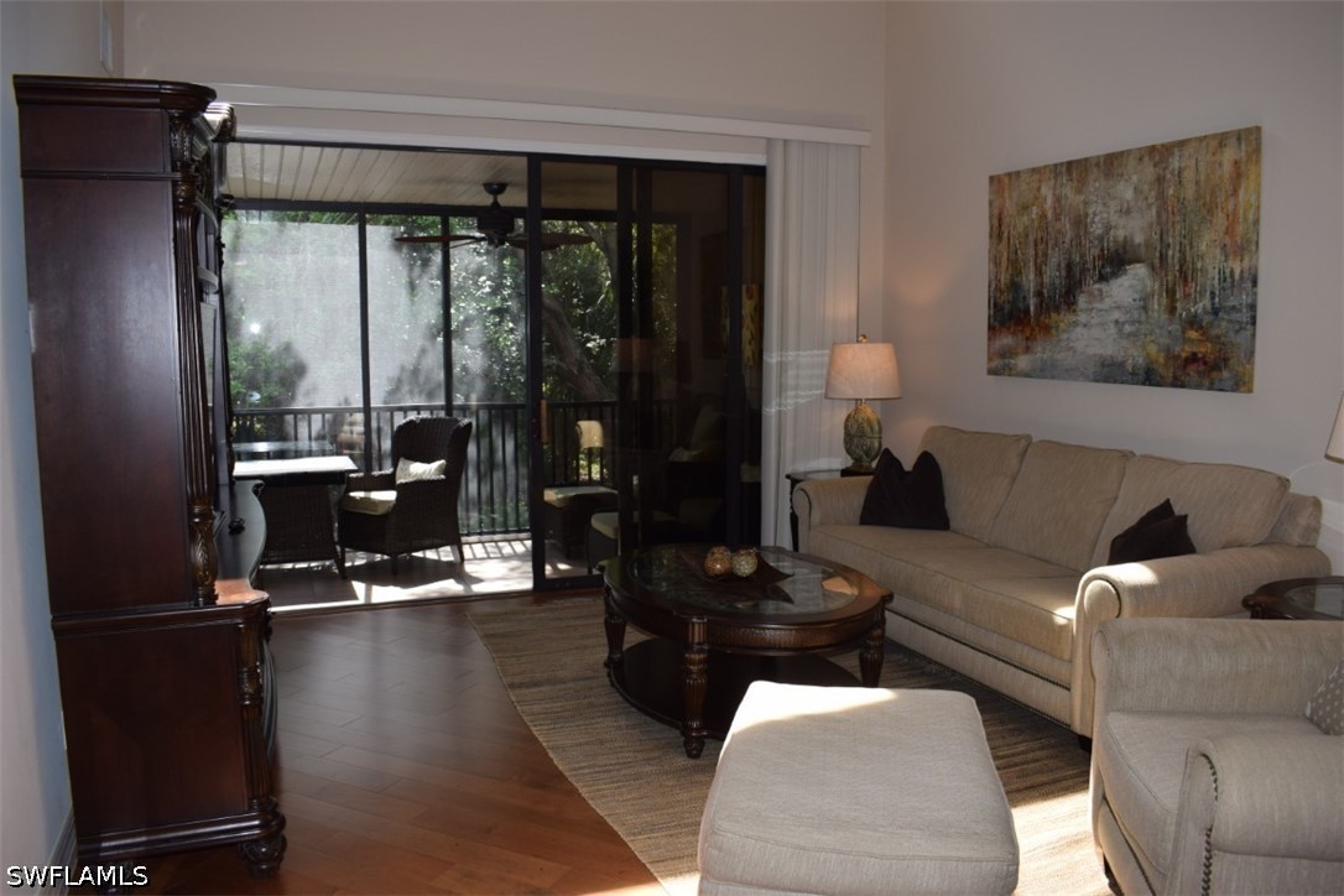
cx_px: 672
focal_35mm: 27
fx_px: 1008
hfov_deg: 67.4
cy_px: 448
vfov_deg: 47.9
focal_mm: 18
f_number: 5.6
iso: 250
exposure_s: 1/125
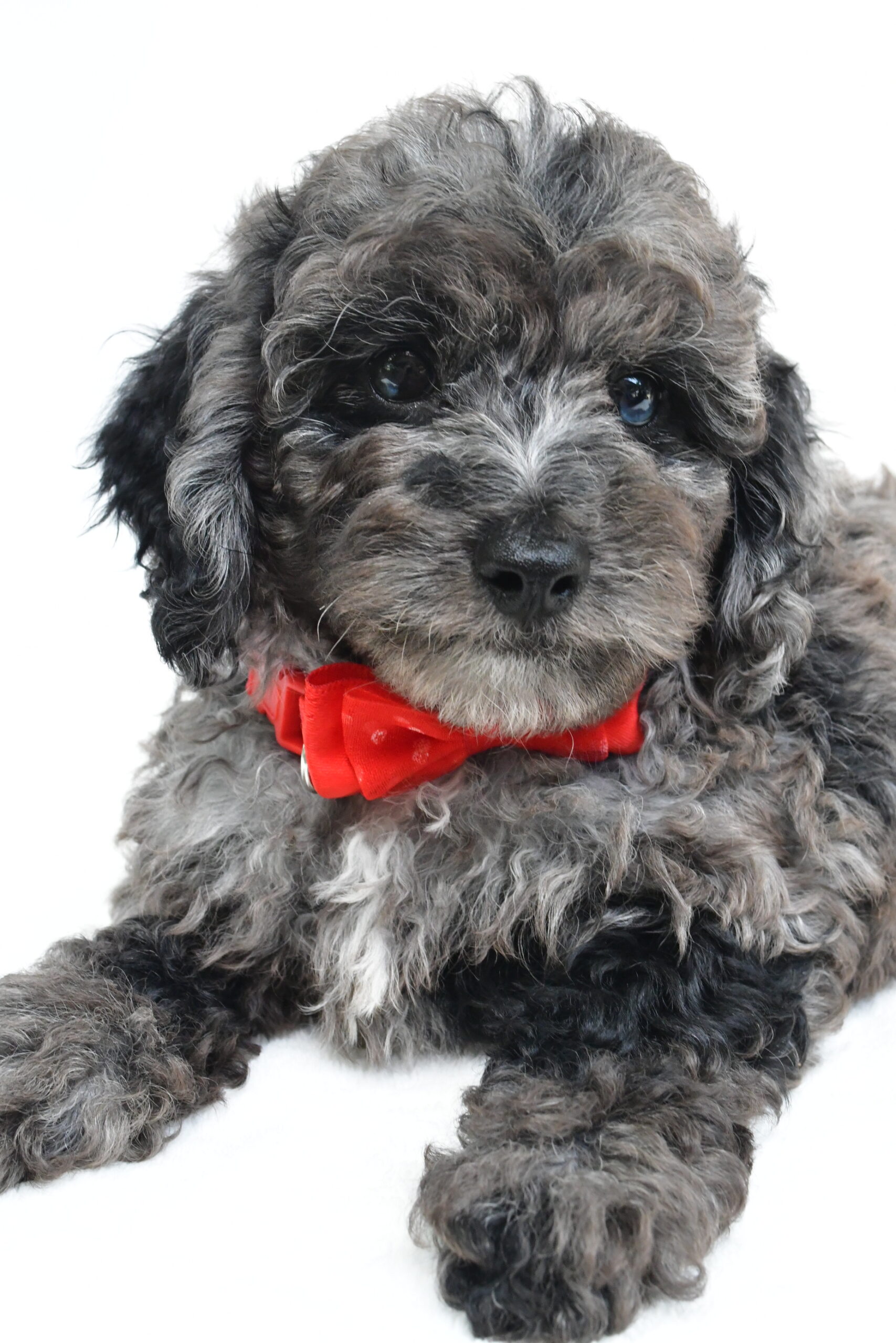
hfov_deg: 31.9
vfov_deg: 46.4
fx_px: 1568
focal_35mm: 42
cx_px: 448
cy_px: 672
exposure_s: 1/320
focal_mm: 28
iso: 4000
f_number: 10
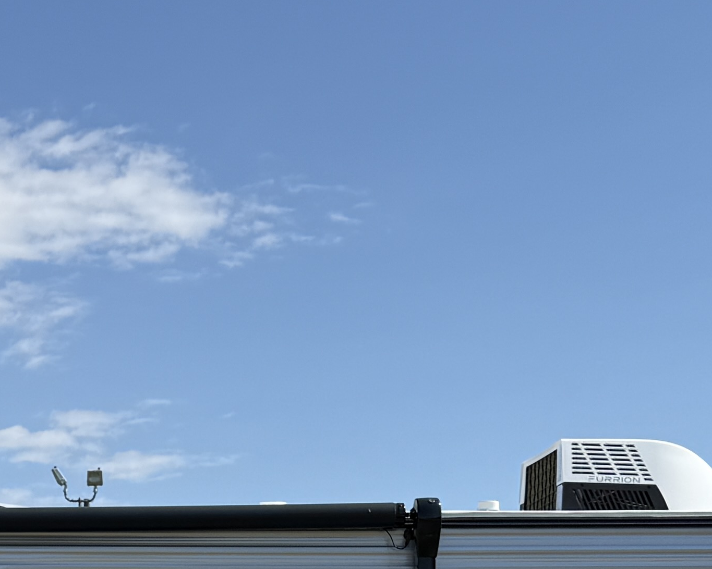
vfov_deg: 14.9
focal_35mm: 98
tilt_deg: +1.5
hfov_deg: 19.1
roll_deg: +0.1
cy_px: 763
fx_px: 2065
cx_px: 27
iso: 80
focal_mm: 6.76
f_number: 1.78
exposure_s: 1/5714
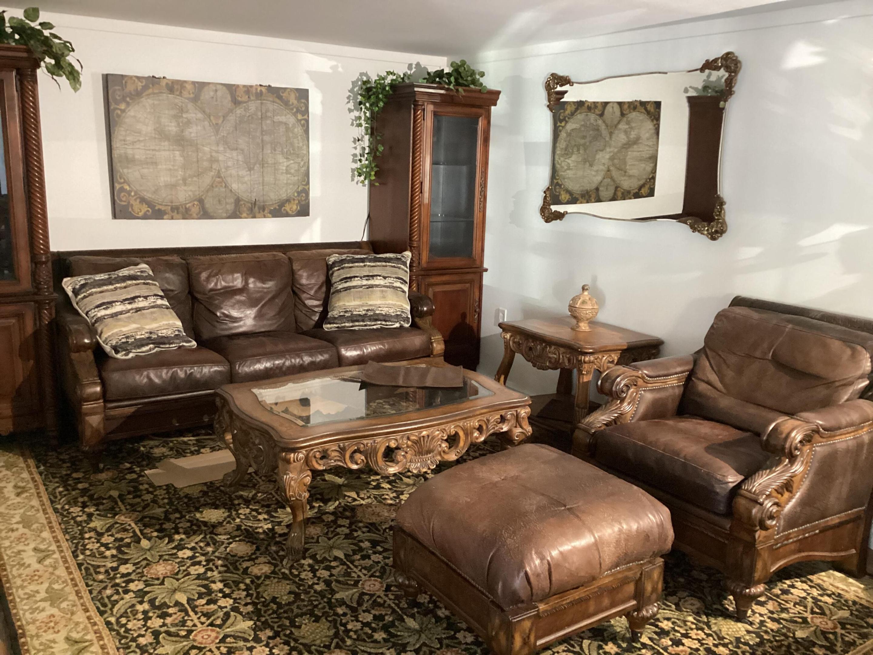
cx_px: 436
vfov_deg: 45.4
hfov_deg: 58.4
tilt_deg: -14.3
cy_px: 328
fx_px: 782
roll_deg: -2.1
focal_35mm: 31
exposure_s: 1/30
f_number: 2.4
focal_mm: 3.3
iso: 500
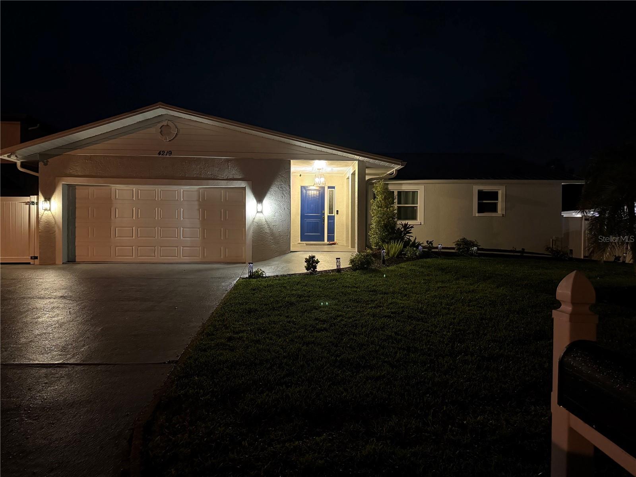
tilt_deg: -0.3
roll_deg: +0.2
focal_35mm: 24
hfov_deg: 71.6
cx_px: 318
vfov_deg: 56.8
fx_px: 441
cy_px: 238
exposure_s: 1/24
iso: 1600
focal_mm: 6.76
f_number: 1.78
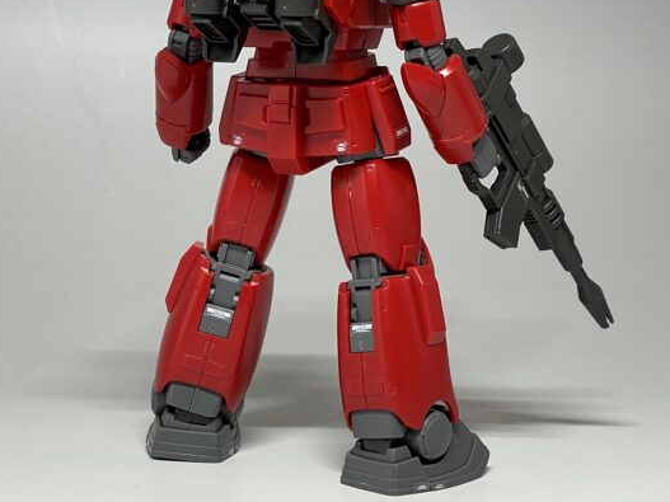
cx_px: 328
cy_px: 144
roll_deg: -1.5
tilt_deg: -2.5
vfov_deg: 18.6
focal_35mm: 79
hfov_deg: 24.7
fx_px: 1529
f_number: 2
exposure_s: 1/120
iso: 64
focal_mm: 6
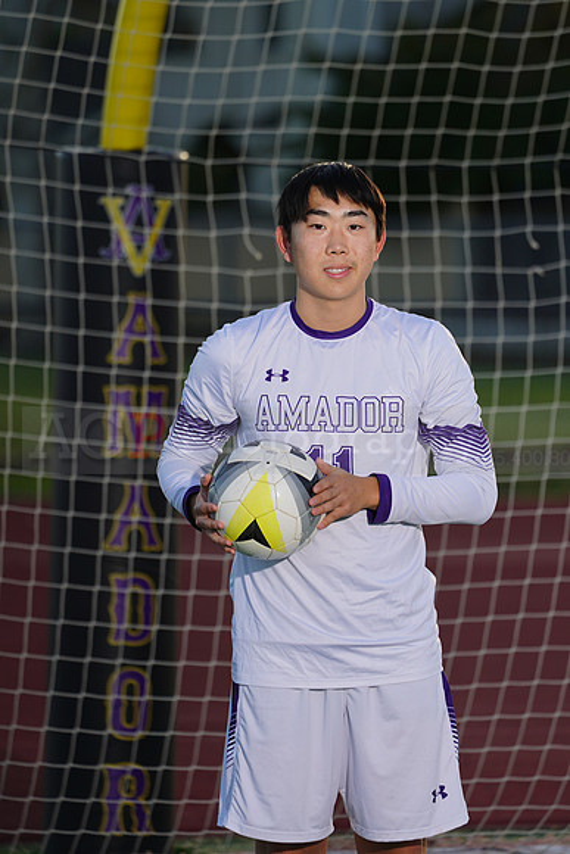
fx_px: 9494
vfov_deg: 5.2
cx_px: 285
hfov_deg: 3.4
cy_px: 427
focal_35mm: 400
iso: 100
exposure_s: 1/200
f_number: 8
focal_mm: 400
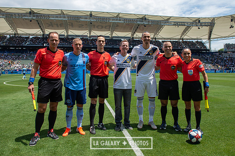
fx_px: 170
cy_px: 78
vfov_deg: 49.6
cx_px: 121
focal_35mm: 26
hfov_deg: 69.4
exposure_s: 1/1000
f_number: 5.6
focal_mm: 24
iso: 200
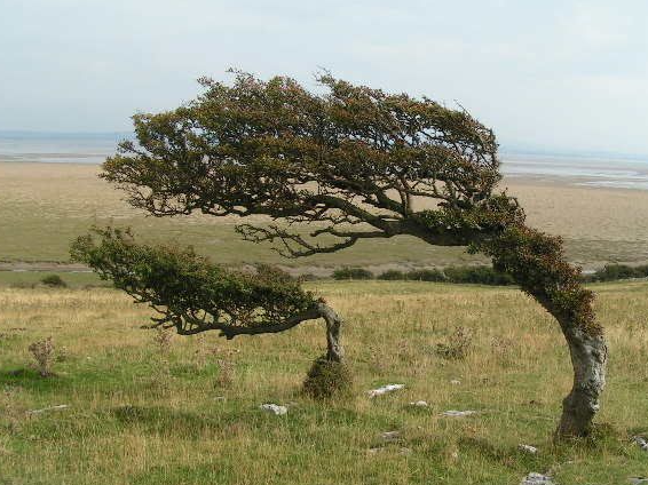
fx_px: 805
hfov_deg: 43.8
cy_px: 254
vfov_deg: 33.6
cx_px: 353
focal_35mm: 43
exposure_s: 1/250
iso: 50
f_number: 5.6
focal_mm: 5.8
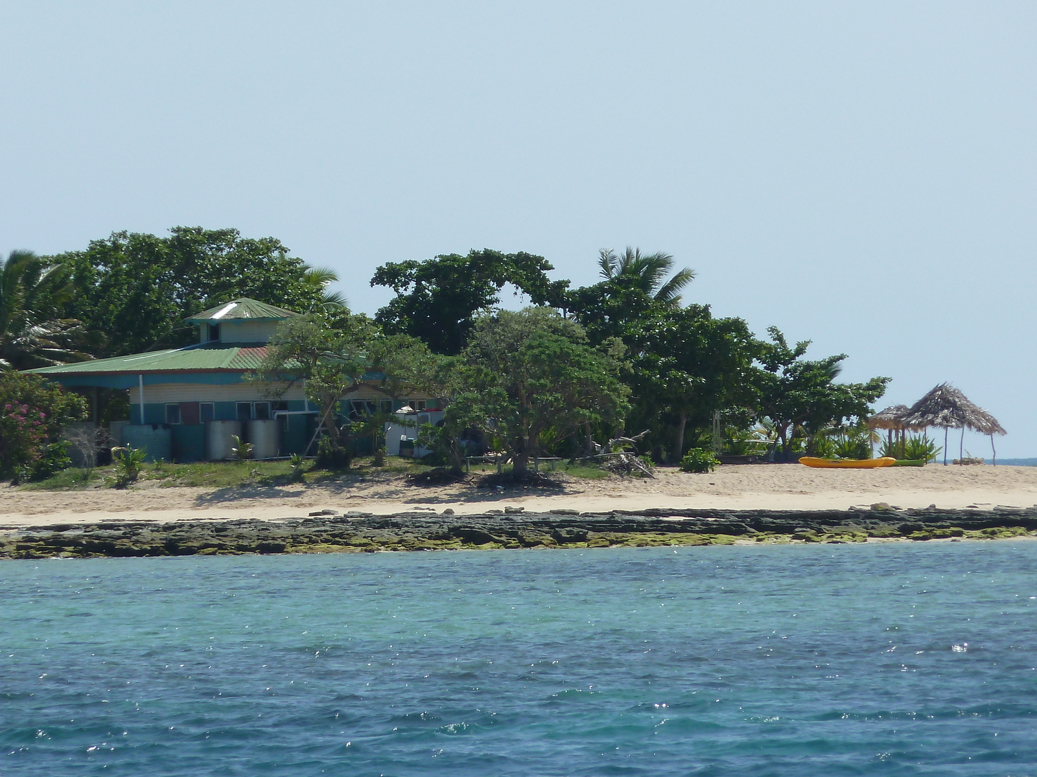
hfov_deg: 5.0
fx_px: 11953
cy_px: 388
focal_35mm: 399
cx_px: 518
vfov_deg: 3.7
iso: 80
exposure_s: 1/500
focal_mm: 49.2
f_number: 5.6
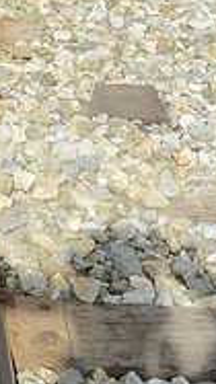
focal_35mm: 146
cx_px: -151
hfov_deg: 8.1
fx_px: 1489
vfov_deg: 13.9
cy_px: -166
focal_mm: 45
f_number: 9
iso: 320
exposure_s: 1/250
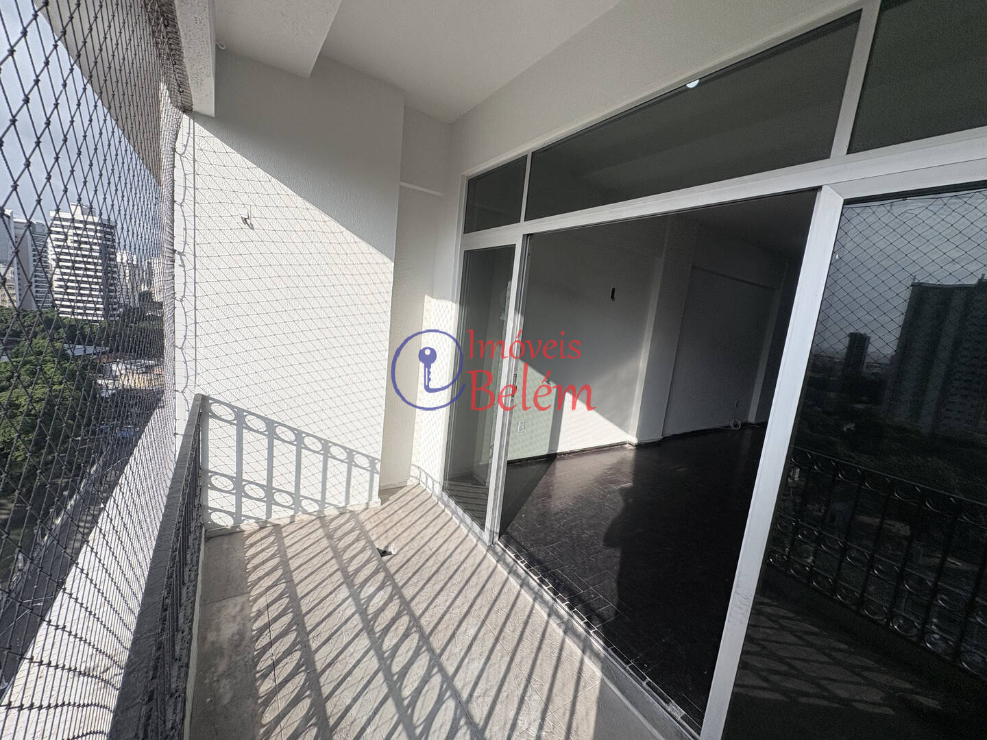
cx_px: 494
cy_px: 370
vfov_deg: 85.7
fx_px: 399
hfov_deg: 102.1
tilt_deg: -8.2
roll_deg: -5.2
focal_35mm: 14
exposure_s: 1/1927
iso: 40
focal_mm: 2.22
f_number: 2.2
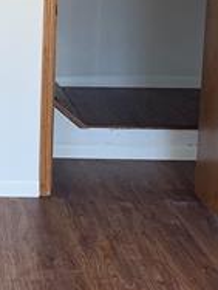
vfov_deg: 18.4
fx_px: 890
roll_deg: -0.1
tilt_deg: -9.1
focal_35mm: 106
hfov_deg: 13.5
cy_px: 68
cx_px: -53
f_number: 1.8
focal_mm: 4.25
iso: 80
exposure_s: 1/121
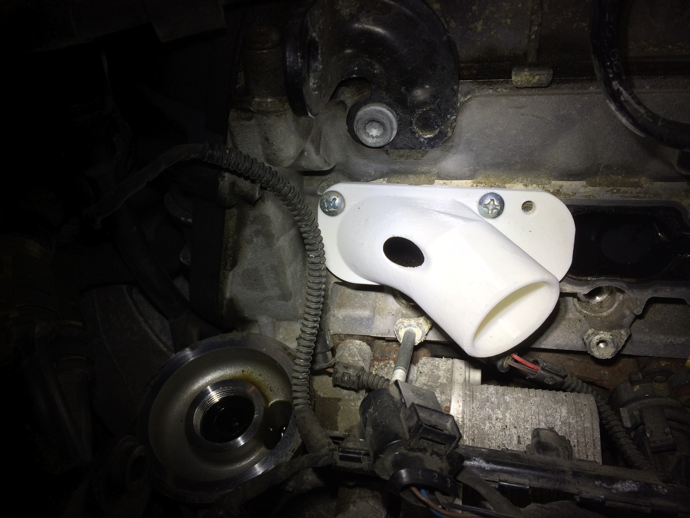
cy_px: 259
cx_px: 345
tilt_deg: -50.7
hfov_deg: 61.7
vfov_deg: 48.2
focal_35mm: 29
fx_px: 578
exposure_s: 1/451
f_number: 2.2
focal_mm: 4.15
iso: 32
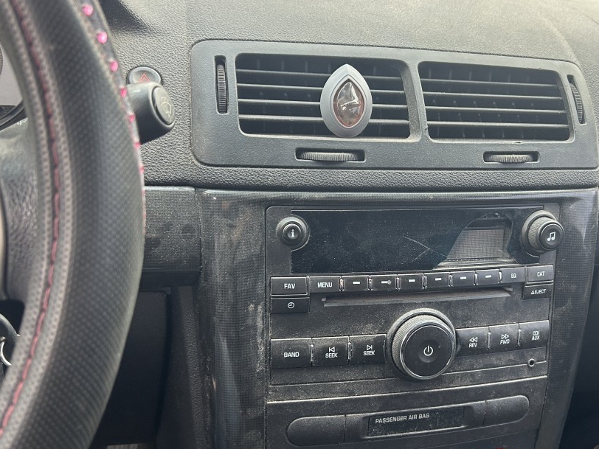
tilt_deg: -23.4
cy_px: 258
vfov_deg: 35.1
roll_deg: -5.9
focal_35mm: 41
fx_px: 709
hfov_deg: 45.5
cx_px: 363
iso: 100
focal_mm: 5.7
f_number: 1.5
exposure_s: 1/121
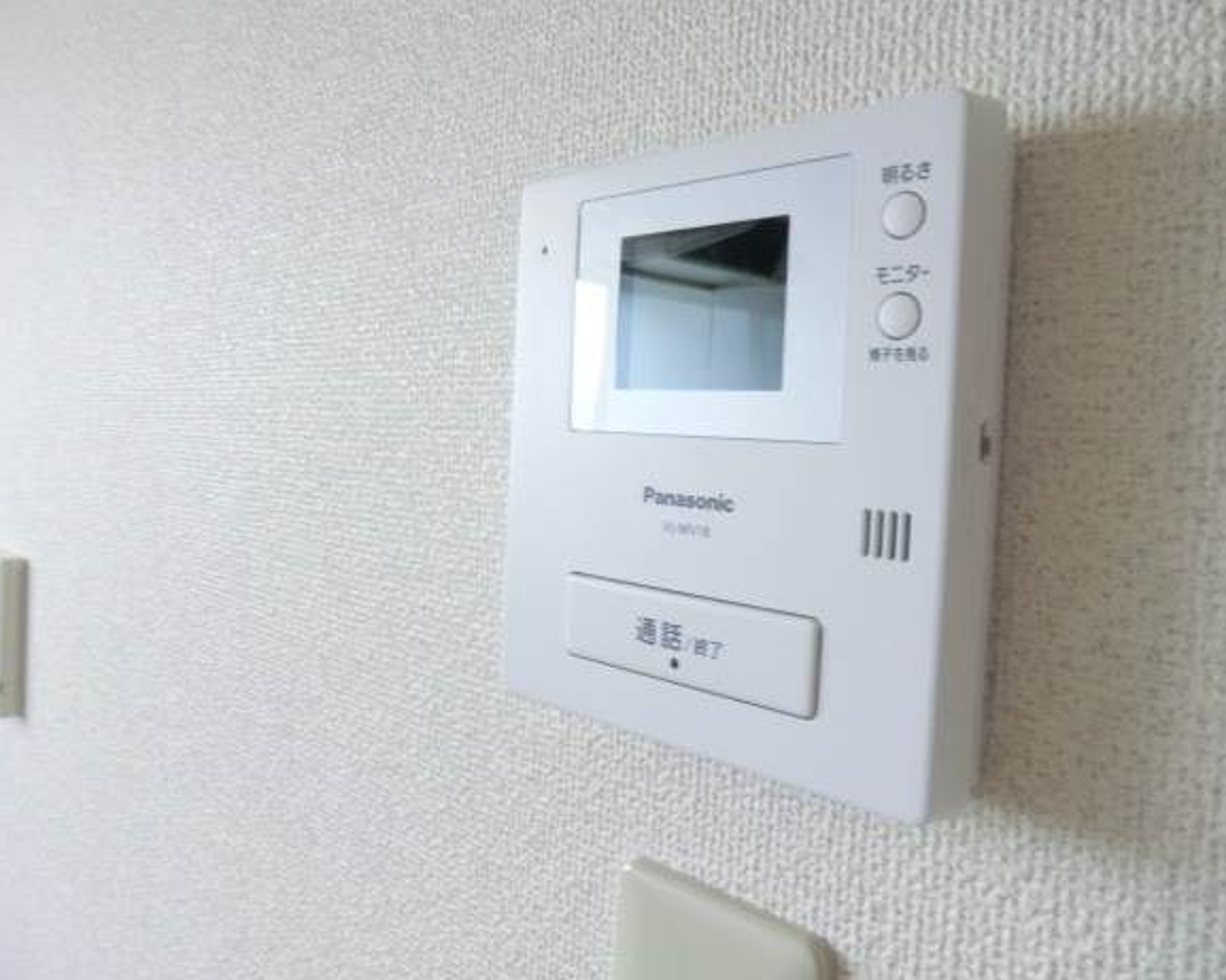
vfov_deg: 54.9
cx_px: 593
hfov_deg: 66.0
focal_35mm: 26
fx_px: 943
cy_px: 472
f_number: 3.2
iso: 250
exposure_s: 1/60
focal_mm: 4.3
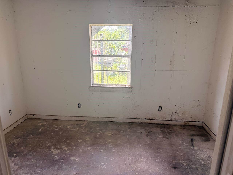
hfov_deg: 71.6
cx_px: 116
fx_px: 162
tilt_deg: -14.0
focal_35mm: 24
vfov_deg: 56.8
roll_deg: +0.3
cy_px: 88
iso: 200
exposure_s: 1/179
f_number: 1.78
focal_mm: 6.76
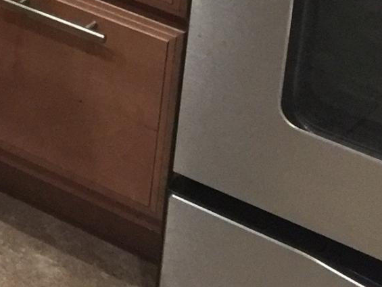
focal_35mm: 154
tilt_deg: -14.5
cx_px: -569
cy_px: -402
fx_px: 1700
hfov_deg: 10.7
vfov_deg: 8.8
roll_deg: -2.1
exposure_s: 1/10
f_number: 2.2
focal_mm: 4.15
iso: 125
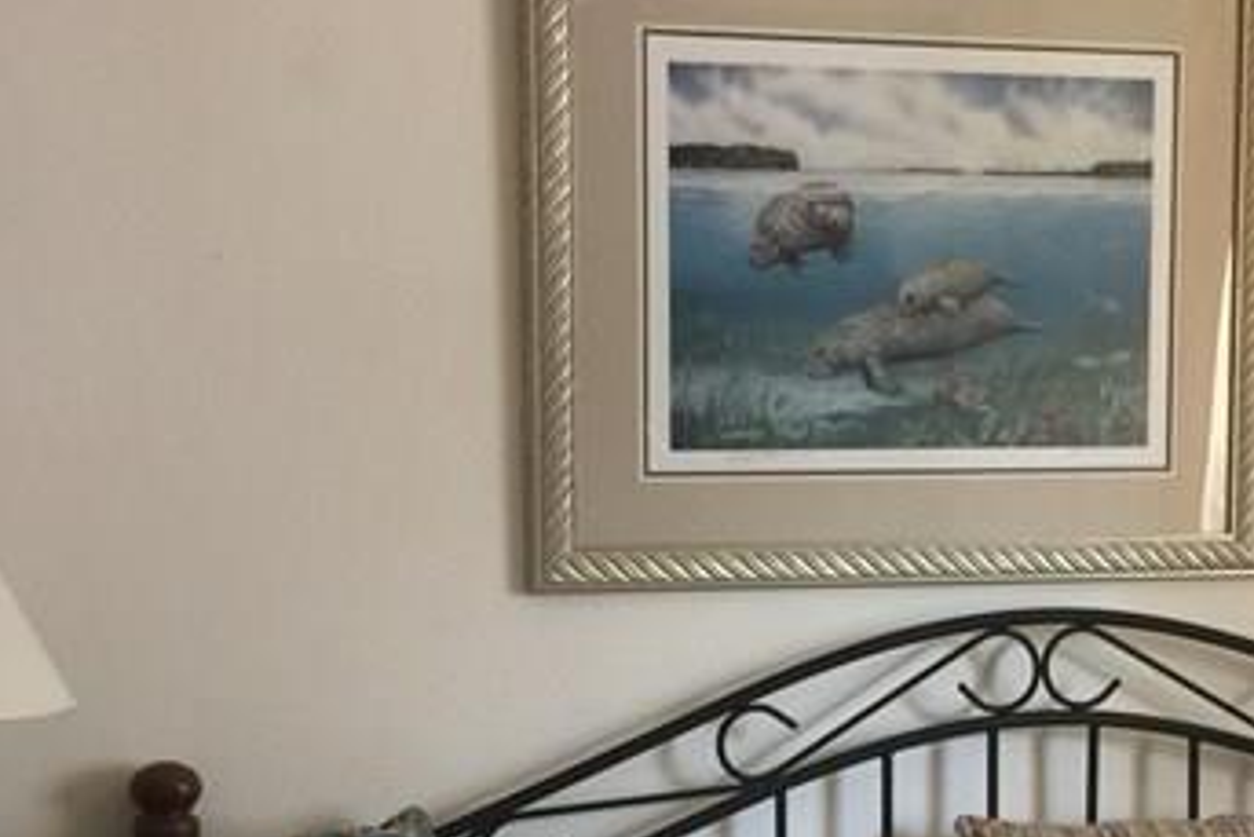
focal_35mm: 90
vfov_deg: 15.1
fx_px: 3136
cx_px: 1100
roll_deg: -0.8
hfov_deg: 22.1
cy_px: 698
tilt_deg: -8.0
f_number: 2.2
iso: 80
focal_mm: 4.15
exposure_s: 1/15
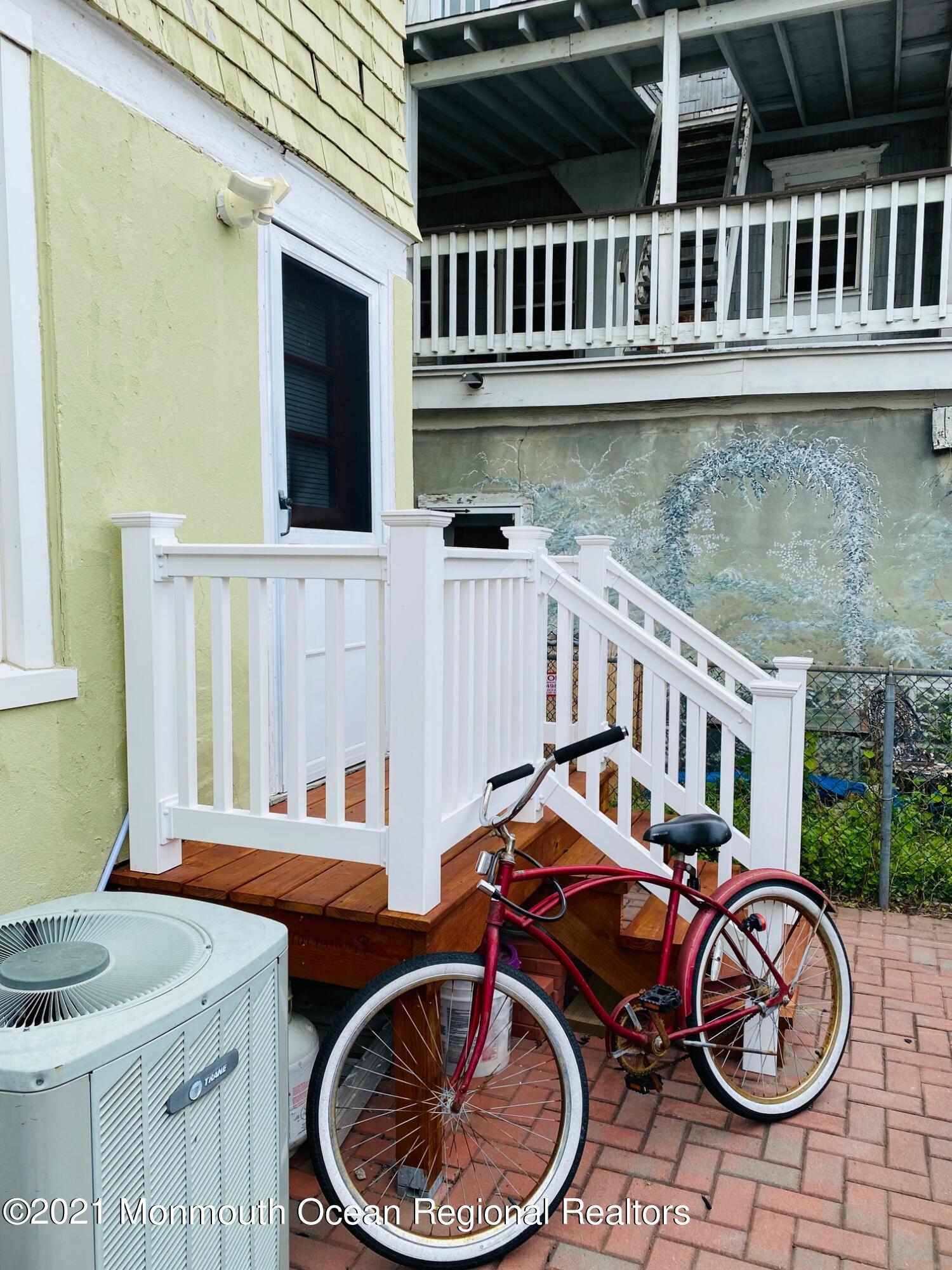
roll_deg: +0.0
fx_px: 953
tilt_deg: -2.2
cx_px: 476
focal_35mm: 26
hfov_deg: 53.1
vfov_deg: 67.3
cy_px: 635
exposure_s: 1/927
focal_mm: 4.25
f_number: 1.8
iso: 32
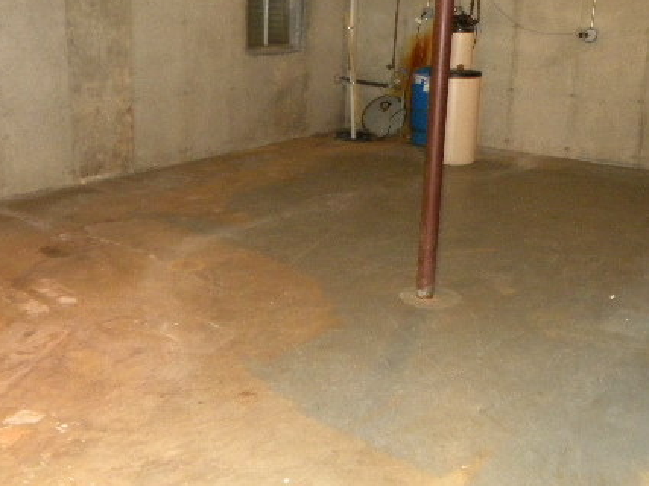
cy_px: 210
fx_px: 787
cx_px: 306
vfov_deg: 34.3
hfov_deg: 44.8
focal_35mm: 42
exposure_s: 1/26
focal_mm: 5
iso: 584
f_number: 3.5
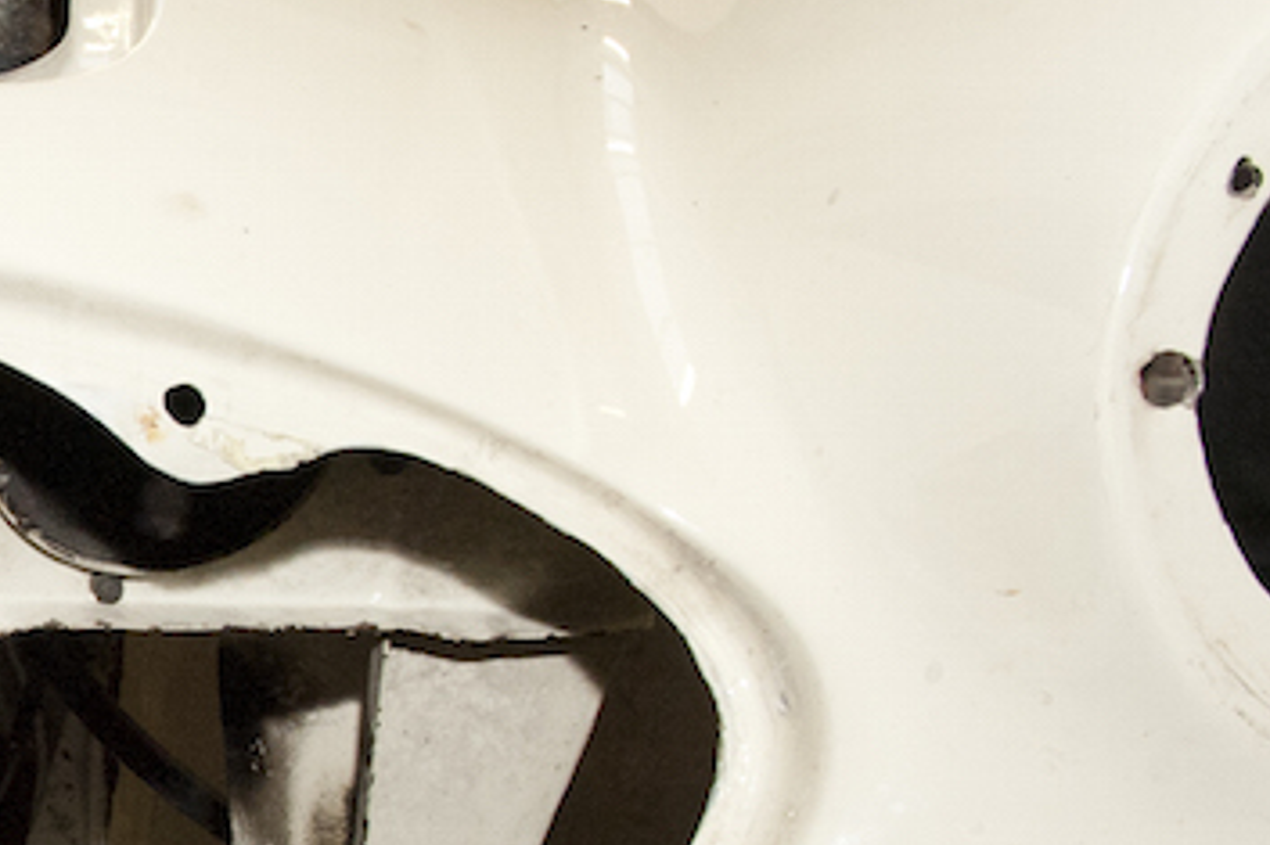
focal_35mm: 87
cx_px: -781
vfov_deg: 15.6
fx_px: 3068
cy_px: 712
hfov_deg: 19.5
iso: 3200
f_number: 8
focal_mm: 24
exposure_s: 1/60
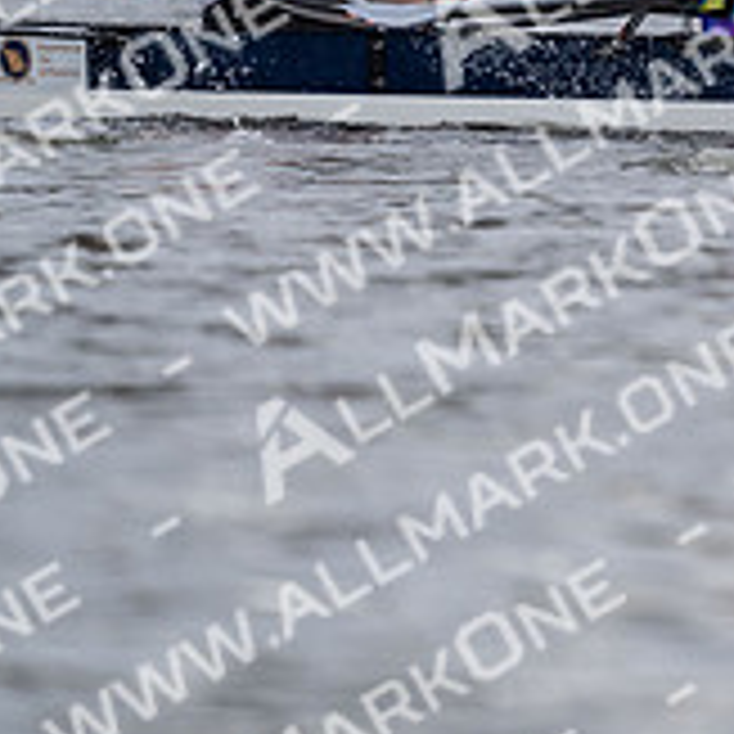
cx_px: 1031
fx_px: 43469
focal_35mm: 1812
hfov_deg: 1.0
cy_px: -61
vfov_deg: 1.0
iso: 320
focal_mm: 600
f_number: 4
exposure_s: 1/1250
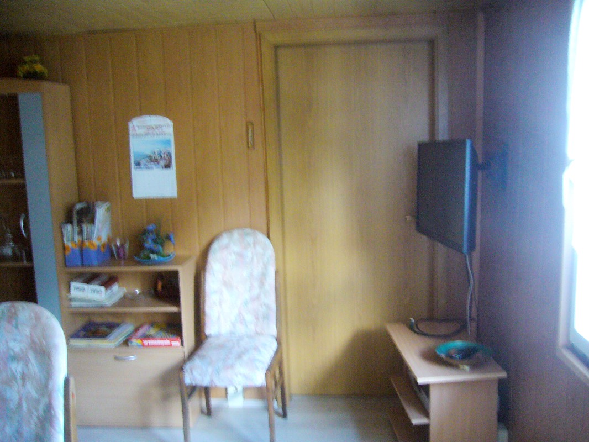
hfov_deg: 52.6
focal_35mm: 35
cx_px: 294
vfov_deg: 40.7
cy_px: 221
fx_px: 596
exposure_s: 1/8
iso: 200
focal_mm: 5.8
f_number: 2.8
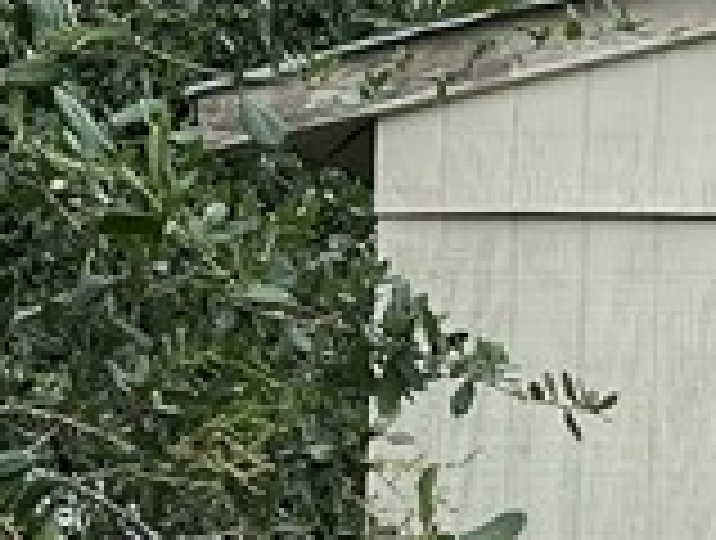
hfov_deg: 11.0
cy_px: 531
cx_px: 1301
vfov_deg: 8.9
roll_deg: -2.2
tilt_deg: +6.7
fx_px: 3462
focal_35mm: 167
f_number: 1.6
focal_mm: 5.1
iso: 50
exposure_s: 1/2899
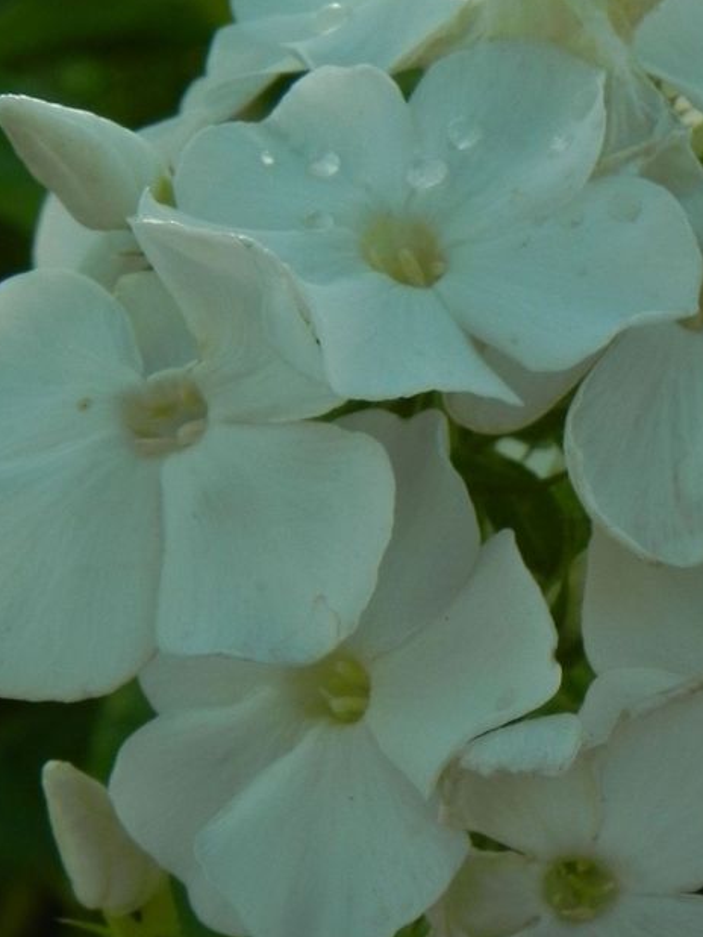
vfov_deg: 20.2
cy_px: 394
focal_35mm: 97
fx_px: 2625
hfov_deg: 15.2
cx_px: 298
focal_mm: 13.4
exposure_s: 1/250
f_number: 7.1
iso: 160
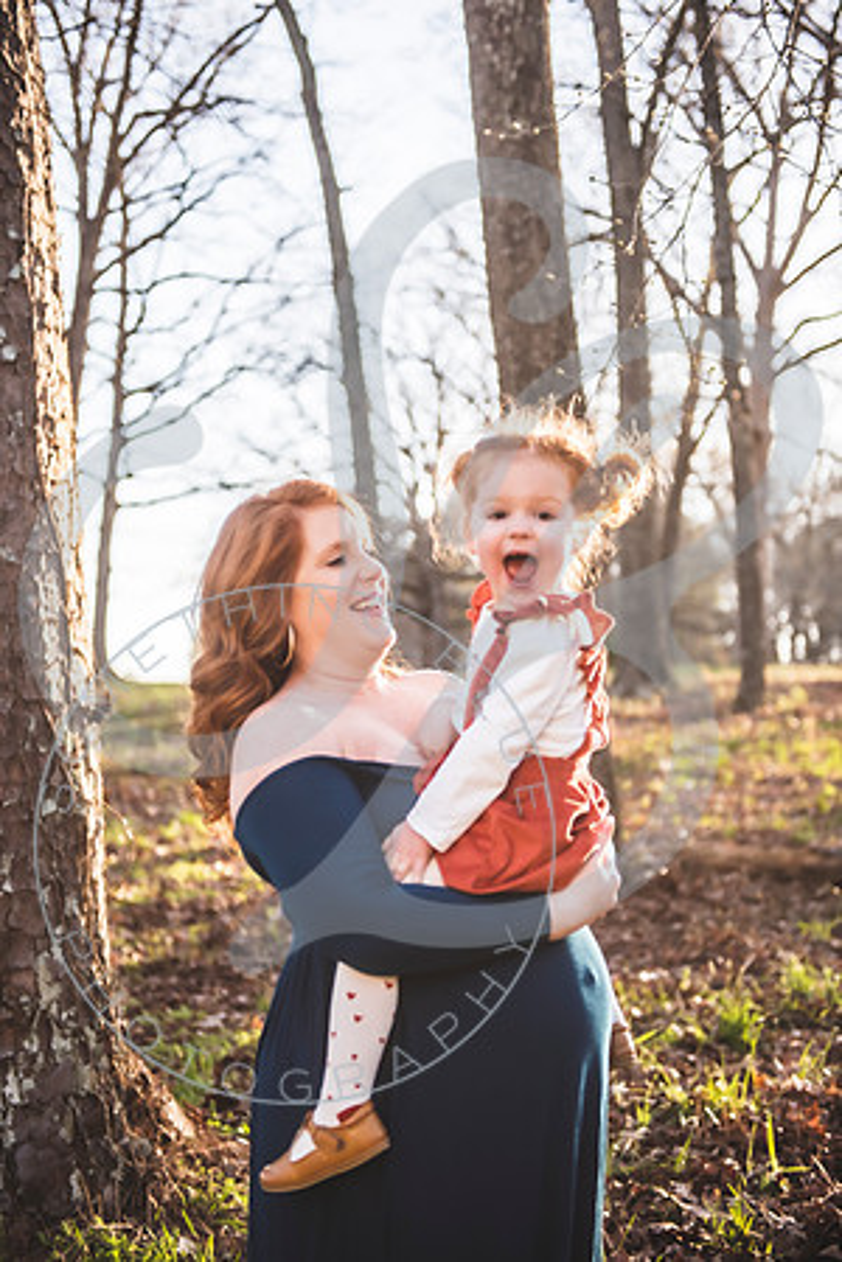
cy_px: 631
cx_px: 421
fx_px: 1754
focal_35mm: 50
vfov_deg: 39.6
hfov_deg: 27.0
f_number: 2.8
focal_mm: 50
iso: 100
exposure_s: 1/1000
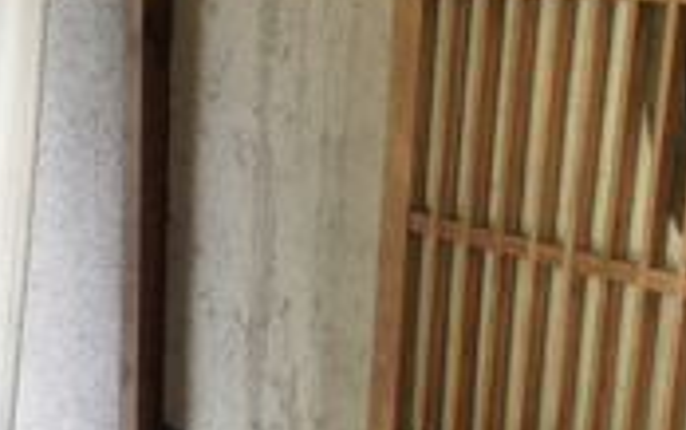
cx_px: 319
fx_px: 1796
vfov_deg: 13.5
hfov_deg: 21.6
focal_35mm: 96
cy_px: 422
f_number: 2.4
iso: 50
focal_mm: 4.28
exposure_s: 1/60
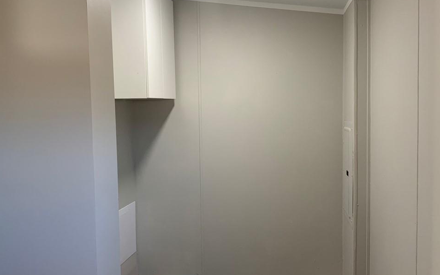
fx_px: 396
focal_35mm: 33
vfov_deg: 38.3
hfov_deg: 58.1
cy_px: 134
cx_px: 227
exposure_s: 1/60
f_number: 1.8
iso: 80
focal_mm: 3
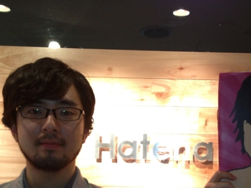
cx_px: 166
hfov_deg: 28.4
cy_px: 185
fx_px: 493
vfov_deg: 20.9
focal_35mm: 68
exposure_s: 1/24
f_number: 2.4
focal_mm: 4.13
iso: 64
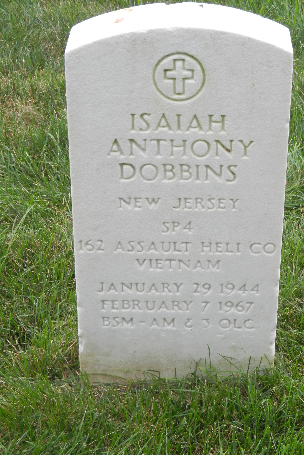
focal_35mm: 82
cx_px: 167
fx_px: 1038
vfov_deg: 24.8
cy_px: 227
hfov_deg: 16.7
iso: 160
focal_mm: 14.1
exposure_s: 1/100
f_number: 4.8
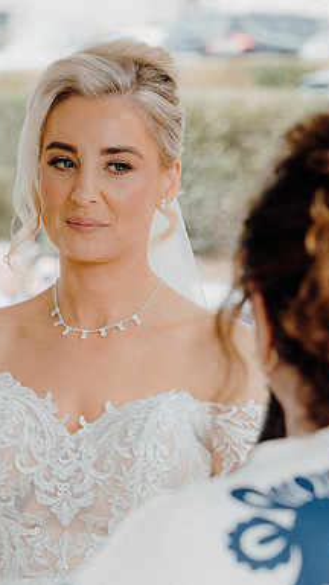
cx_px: 14
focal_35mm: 166
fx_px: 2574
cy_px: 292
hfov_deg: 7.3
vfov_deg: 13.0
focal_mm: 70
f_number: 3.5
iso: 125
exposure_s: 1/200
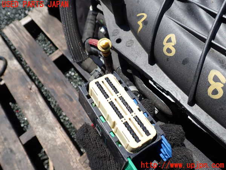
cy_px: 85
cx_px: 113
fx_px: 196
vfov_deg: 46.8
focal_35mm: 30
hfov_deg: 60.0
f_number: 3.2
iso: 100
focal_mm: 5.4
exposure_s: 1/1000
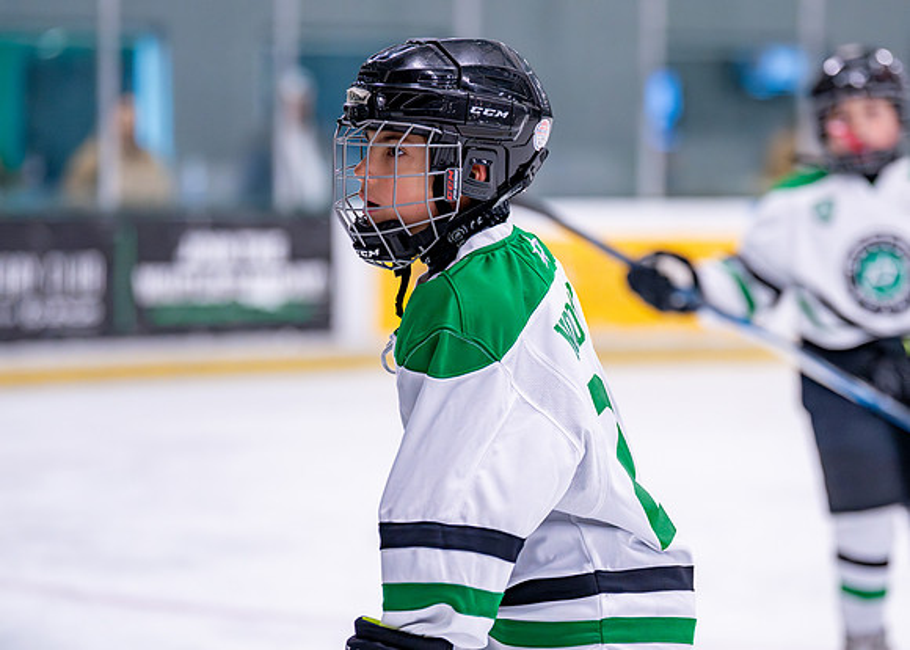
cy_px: 302
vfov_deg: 10.1
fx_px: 3667
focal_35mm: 142
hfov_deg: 14.1
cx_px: 538
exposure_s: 1/1250
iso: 2500
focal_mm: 119
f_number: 2.8
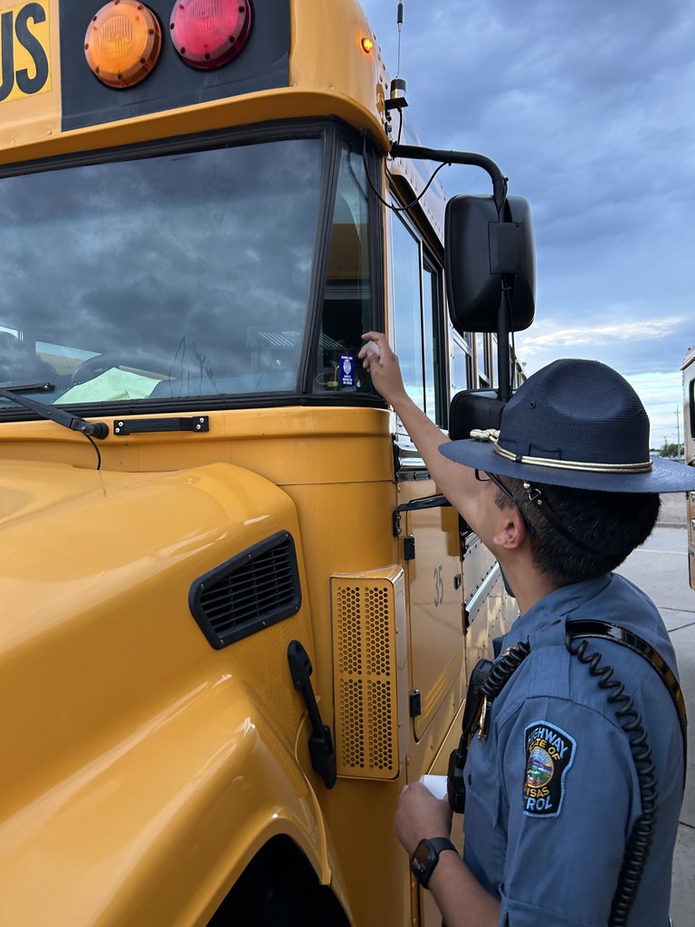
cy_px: 464
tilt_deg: +1.5
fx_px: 696
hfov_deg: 53.1
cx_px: 348
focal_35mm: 26
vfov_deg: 67.3
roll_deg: +2.8
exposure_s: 1/110
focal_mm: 5.7
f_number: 1.5
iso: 125
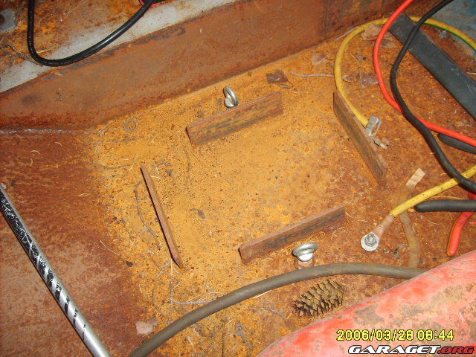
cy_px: 178
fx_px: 481
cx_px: 238
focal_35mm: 35
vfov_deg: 40.7
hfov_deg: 52.6
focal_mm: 5.8
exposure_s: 1/45
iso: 100
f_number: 2.8
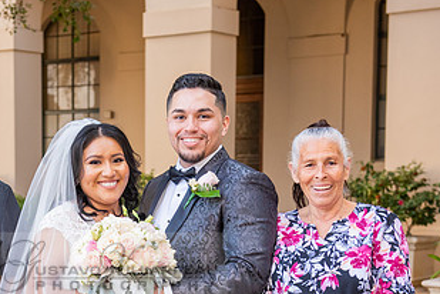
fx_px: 1100
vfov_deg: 15.0
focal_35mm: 90
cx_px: 107
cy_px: 266
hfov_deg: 22.4
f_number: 4.5
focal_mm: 48
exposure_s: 1/200
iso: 640
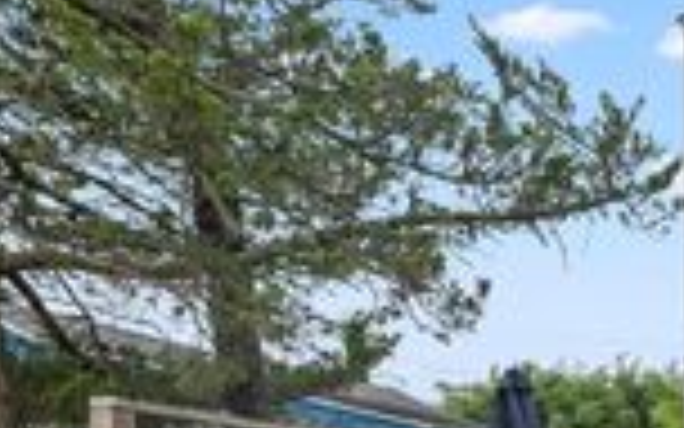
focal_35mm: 47
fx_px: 876
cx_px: 963
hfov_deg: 30.0
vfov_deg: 24.5
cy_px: 529
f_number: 7.1
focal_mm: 14
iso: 320
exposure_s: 1/640
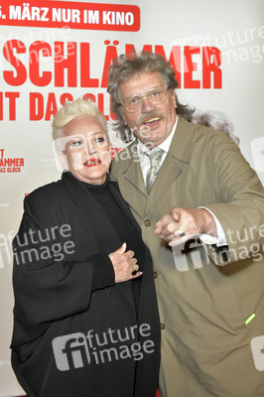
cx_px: 132
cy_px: 198
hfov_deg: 31.8
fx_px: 463
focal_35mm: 42
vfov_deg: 46.4
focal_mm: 42
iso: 2000
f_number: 5.6
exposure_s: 1/200
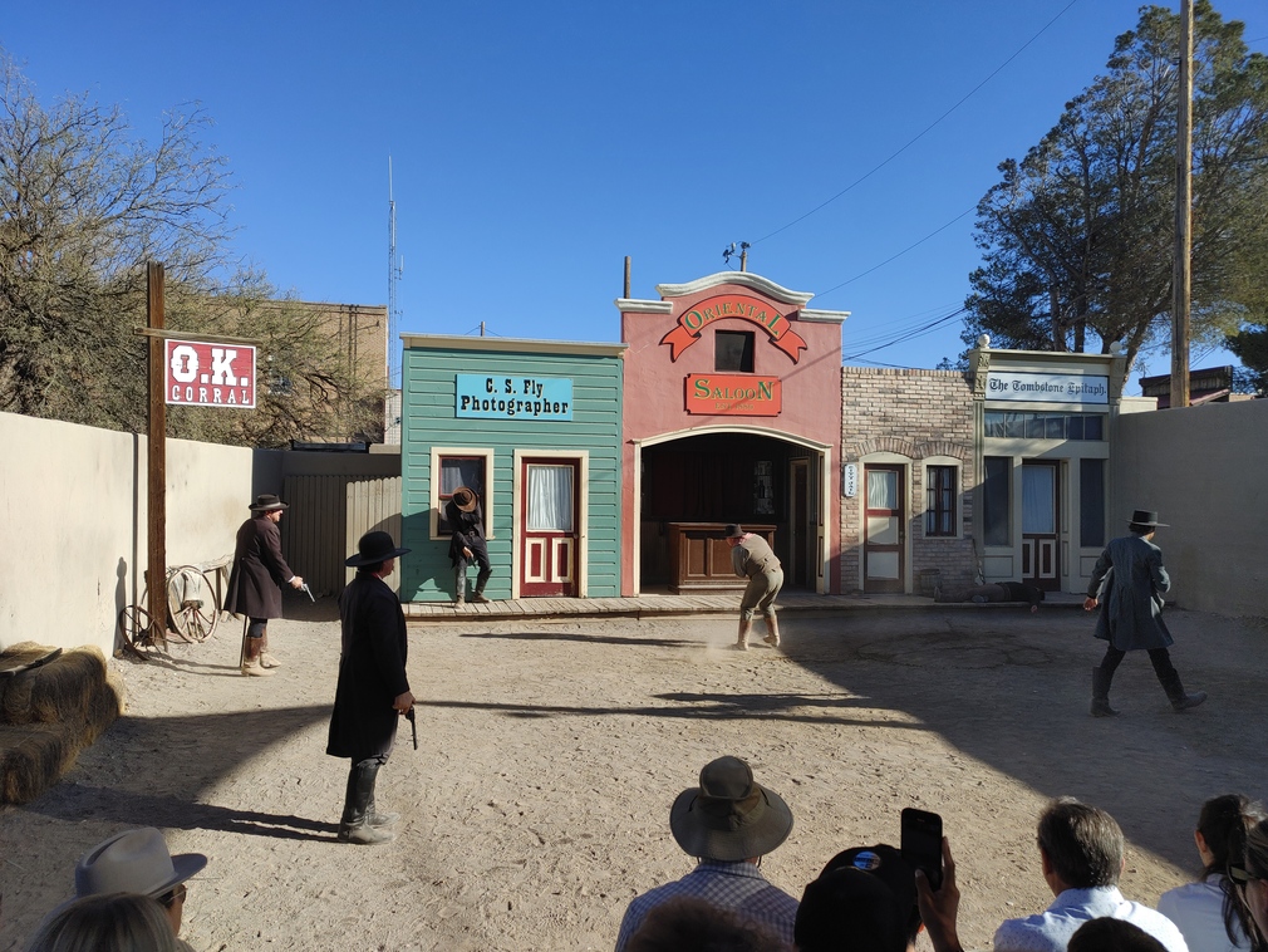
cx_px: 634
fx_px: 953
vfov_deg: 53.1
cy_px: 476
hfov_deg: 67.3
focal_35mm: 26
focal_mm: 5.58
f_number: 1.8
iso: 50
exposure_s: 1/2273
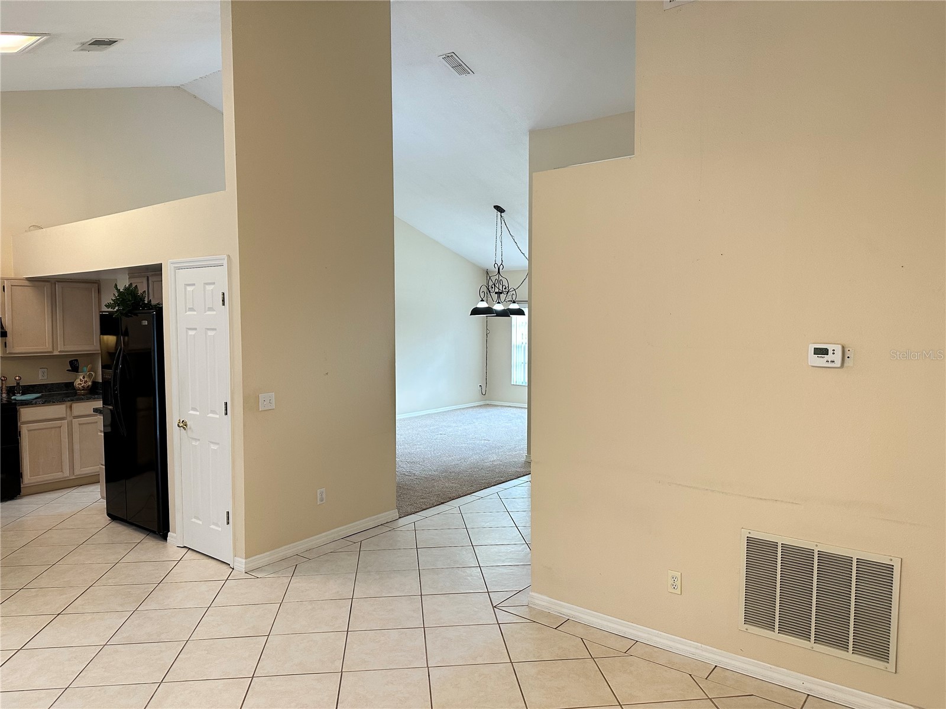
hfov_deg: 71.6
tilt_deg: -4.1
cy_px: 354
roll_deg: +0.3
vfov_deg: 56.8
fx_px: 656
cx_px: 473
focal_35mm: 24
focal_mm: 6.86
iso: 200
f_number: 1.78
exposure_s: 1/60
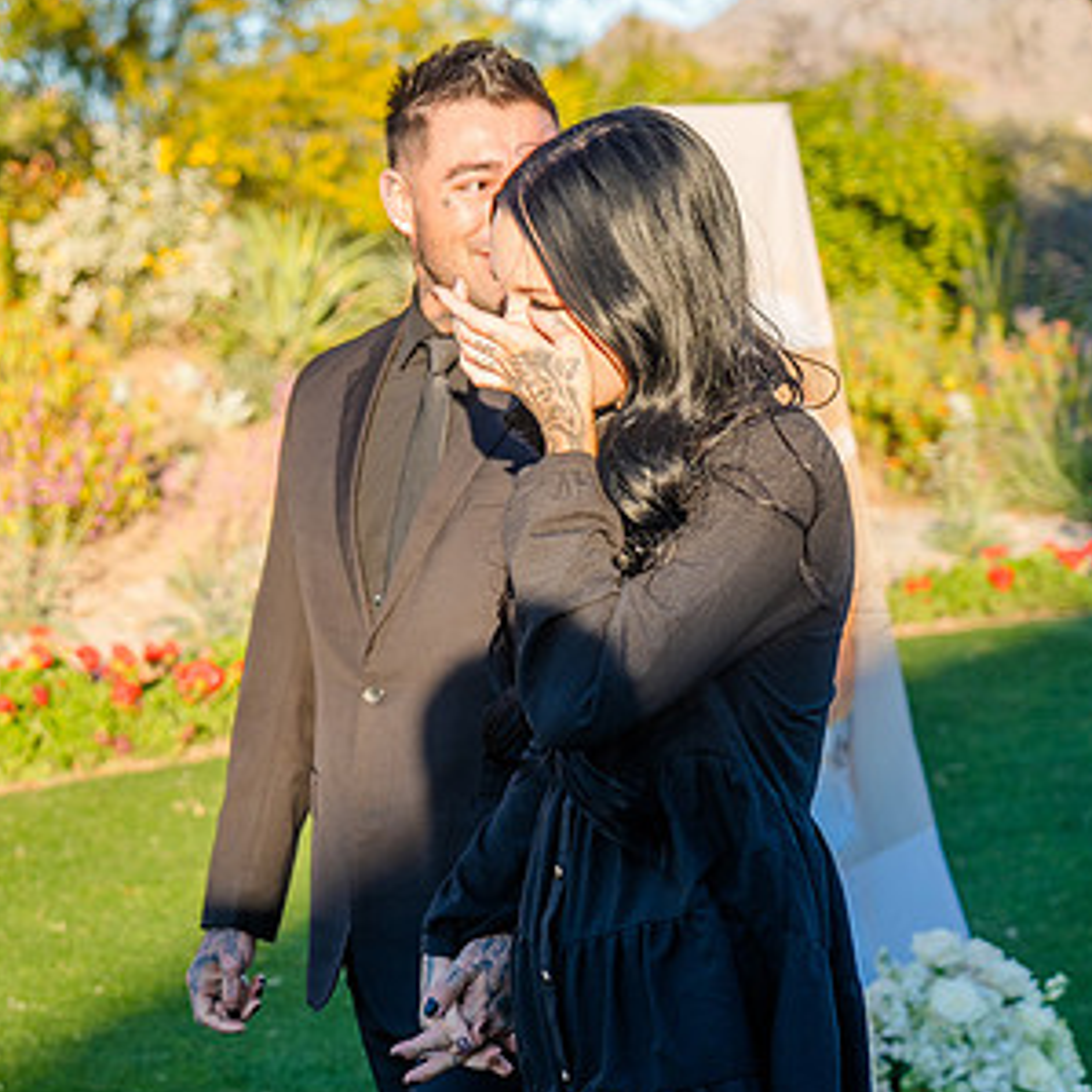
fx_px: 3176
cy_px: 535
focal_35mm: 89
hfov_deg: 19.3
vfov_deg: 19.5
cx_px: 248
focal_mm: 54
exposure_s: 1/250
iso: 100
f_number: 4
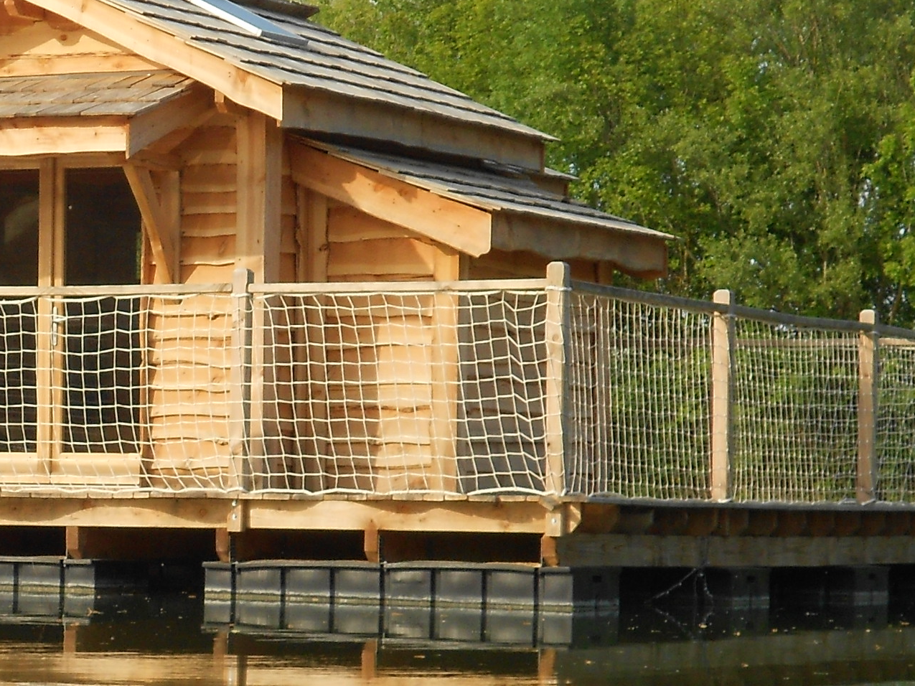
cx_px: 67
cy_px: 451
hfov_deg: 11.6
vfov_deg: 8.8
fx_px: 4467
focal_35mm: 169
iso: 80
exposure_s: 1/250
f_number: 5.3
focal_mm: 11.6
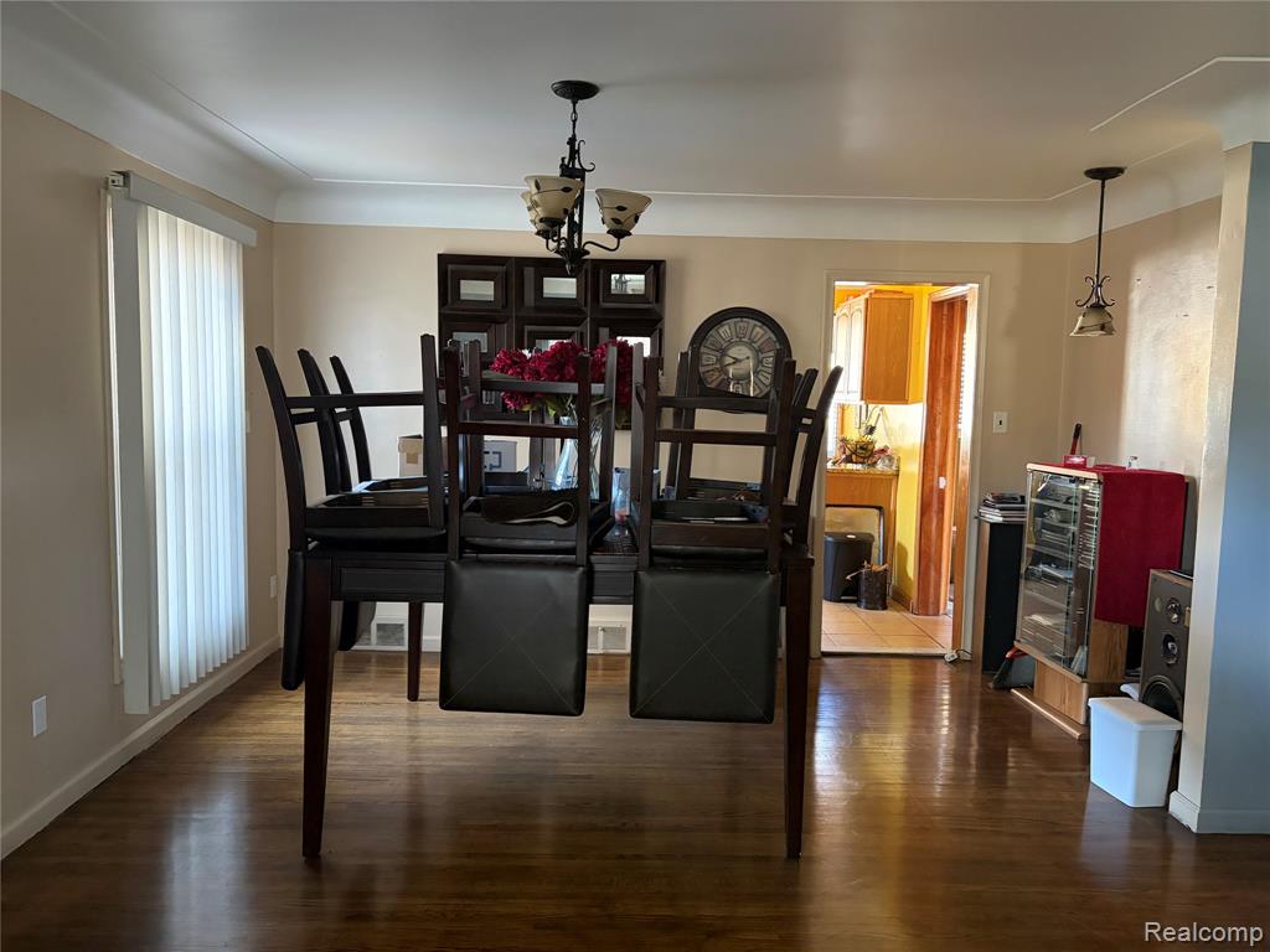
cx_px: 635
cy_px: 476
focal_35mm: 26
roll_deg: -0.6
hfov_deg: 67.3
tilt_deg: -4.0
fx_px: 954
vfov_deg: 53.1
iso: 640
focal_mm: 5.96
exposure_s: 1/36
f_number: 1.6
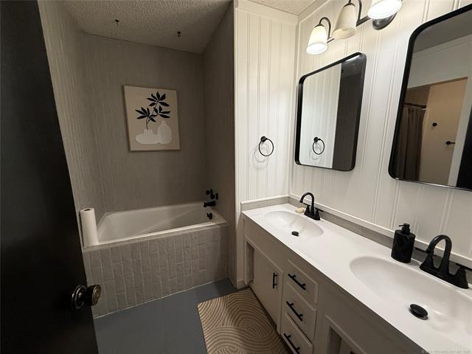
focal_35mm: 14
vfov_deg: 85.7
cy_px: 177
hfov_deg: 102.1
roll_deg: +0.6
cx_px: 236
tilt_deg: -10.0
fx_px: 191
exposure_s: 1/120
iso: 250
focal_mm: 2.22
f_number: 2.2
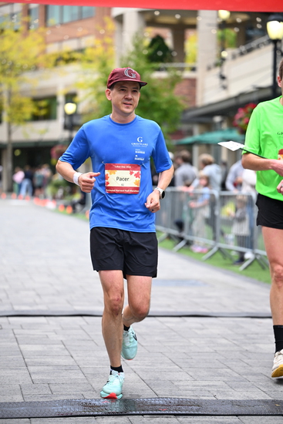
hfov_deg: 14.0
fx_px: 1155
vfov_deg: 20.8
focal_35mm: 98
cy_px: 212
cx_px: 142
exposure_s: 1/2000
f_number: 2.8
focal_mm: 98
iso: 1250
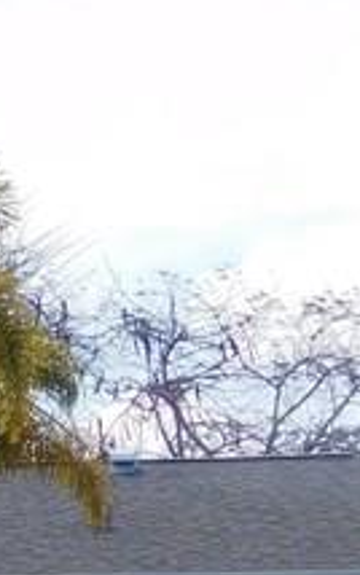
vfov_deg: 16.1
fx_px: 1991
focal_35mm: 127
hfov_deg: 10.2
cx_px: -81
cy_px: 570
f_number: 3.4
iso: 125
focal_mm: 4.5
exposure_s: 1/1250
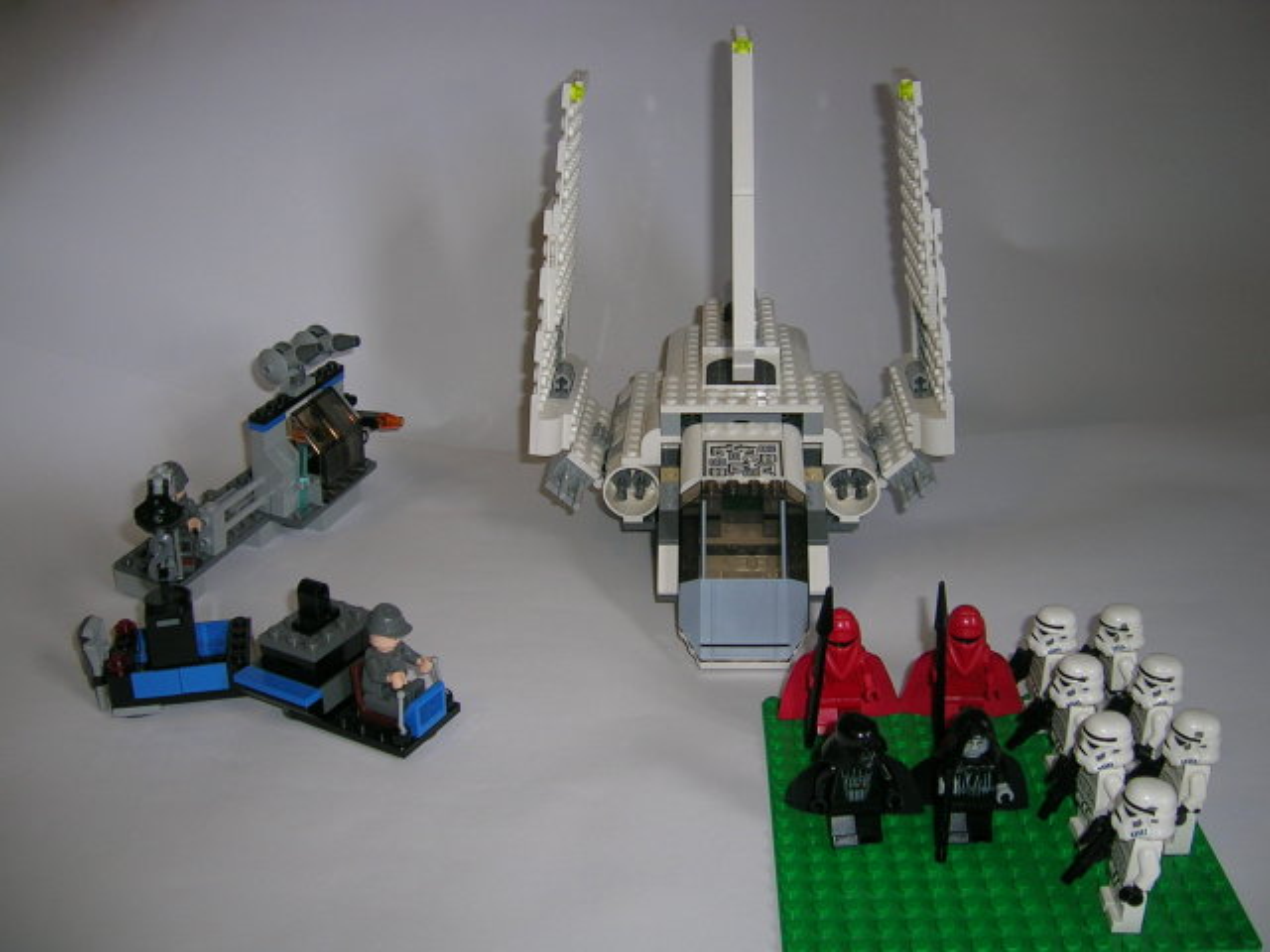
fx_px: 1284
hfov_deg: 52.6
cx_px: 635
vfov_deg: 40.7
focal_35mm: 35
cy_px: 476
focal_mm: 5.4
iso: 50
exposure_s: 1/60.1
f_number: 2.8
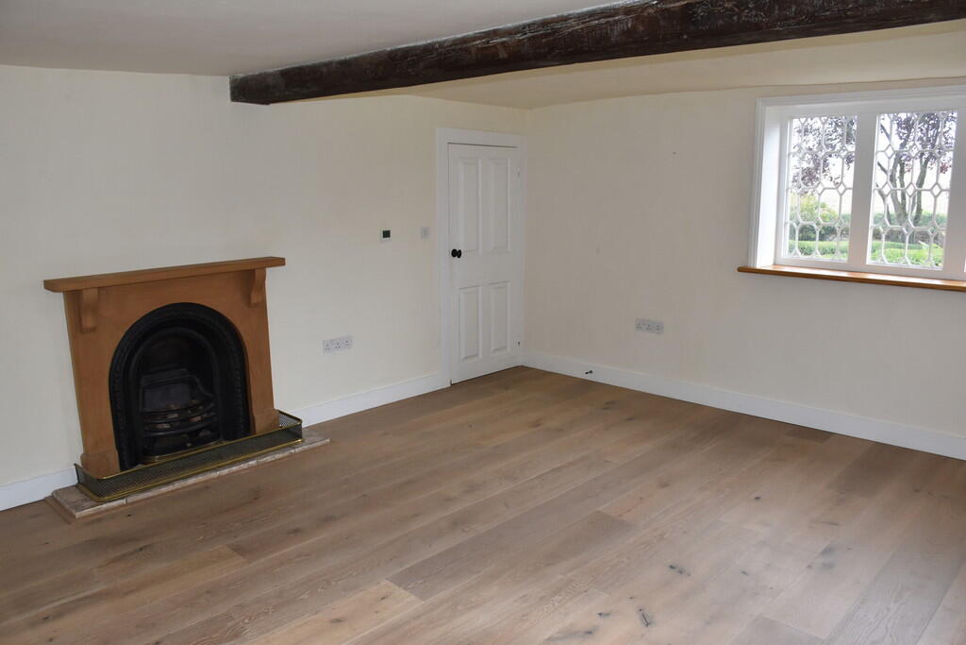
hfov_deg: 67.4
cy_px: 322
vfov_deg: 47.9
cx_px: 483
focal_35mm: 27
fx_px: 725
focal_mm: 18
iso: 720
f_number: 5.6
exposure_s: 1/125
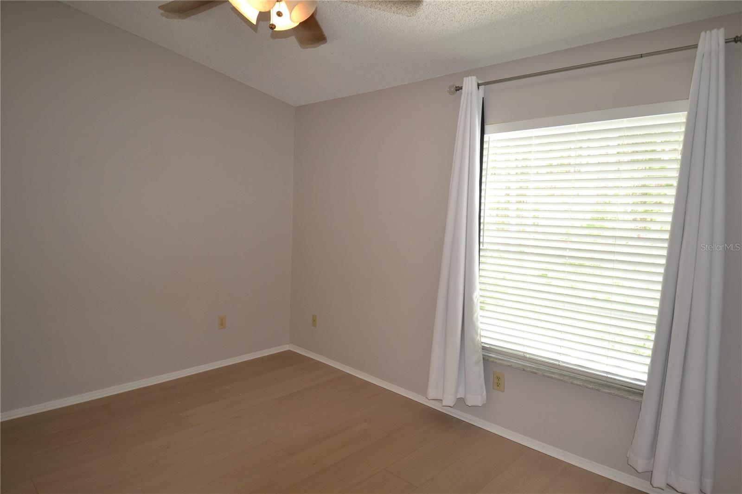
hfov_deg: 81.2
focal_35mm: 21
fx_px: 433
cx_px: 371
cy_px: 247
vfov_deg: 59.5
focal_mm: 14
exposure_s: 1/60
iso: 400
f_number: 4
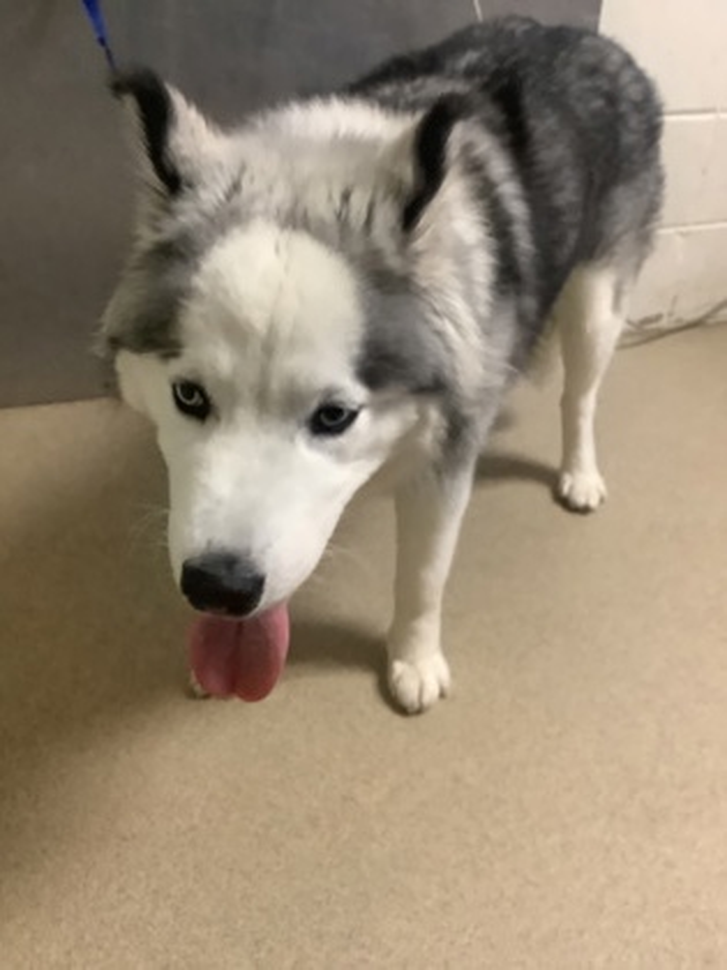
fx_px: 868
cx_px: 364
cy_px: 485
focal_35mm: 31
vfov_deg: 58.4
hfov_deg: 45.4
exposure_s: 1/60
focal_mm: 3.3
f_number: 2.4
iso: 320
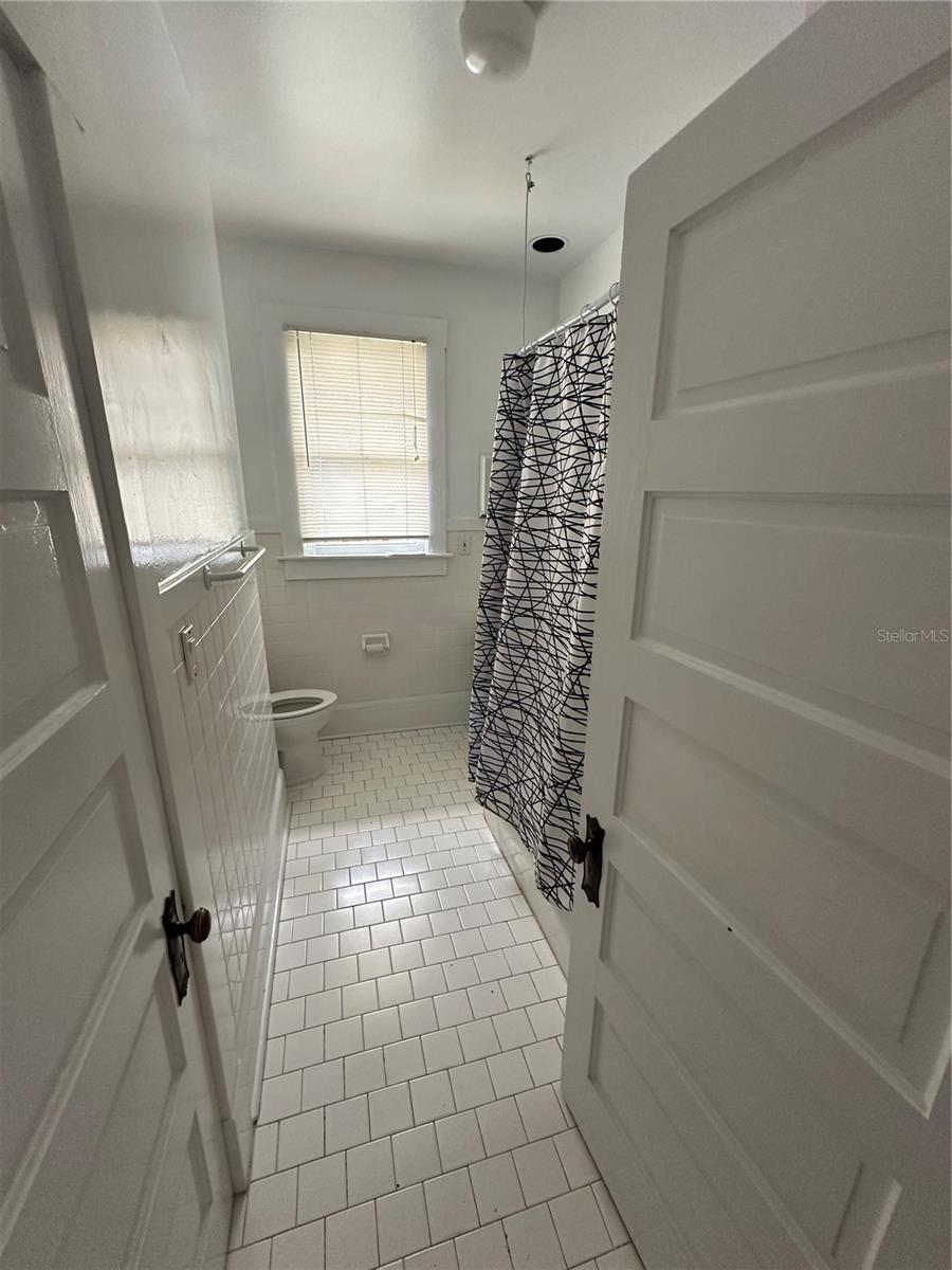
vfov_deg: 102.1
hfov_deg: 85.7
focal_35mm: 14
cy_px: 635
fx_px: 513
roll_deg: -0.3
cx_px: 476
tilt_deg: -15.1
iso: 250
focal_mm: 2.22
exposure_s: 1/120
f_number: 2.2
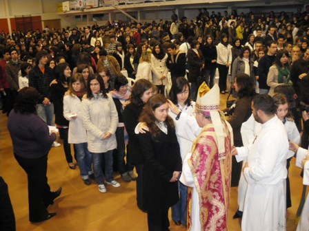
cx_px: 154
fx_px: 321
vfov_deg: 39.7
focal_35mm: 36
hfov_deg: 51.4
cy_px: 116
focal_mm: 6.3
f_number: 3.5
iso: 400
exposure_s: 1/50
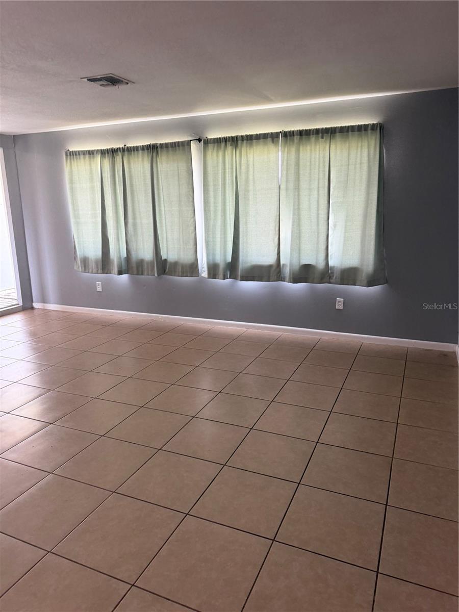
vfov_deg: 71.6
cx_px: 230
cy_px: 306
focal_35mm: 24
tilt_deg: -9.6
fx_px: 424
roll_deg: +3.3
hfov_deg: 56.8
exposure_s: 1/60
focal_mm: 6.76
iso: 320
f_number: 1.78
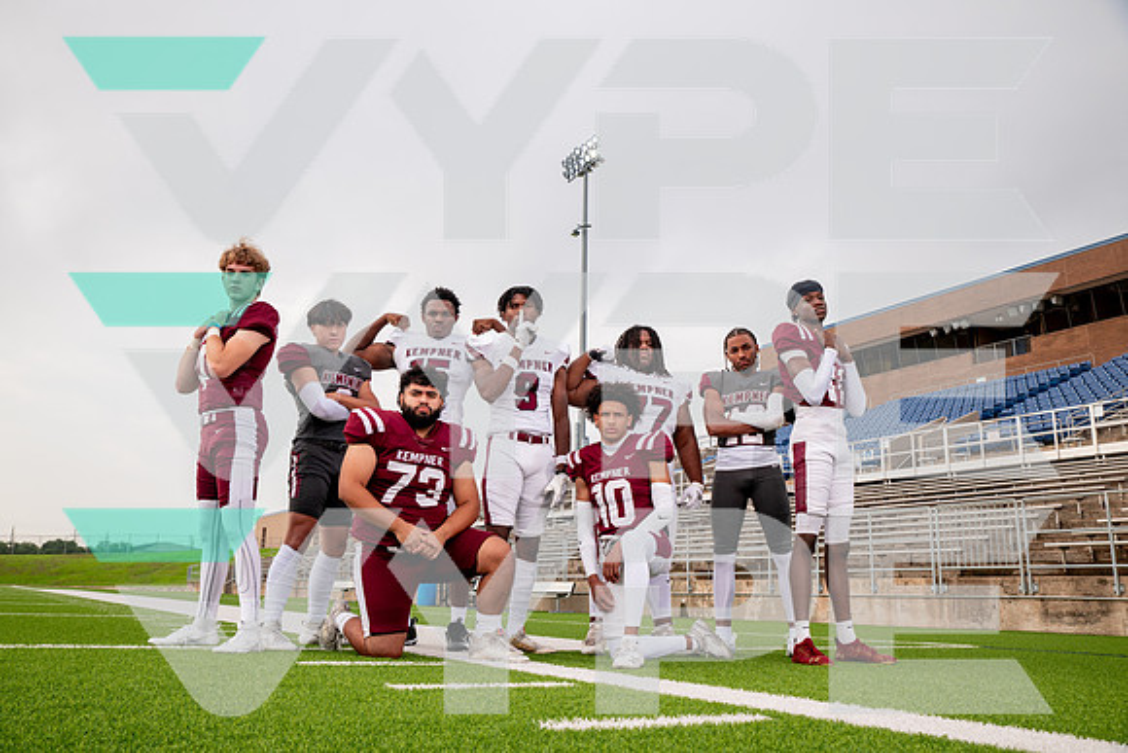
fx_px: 1003
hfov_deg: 58.7
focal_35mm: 32
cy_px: 376
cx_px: 564
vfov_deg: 41.1
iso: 125
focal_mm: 32
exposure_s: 1/320
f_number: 7.1
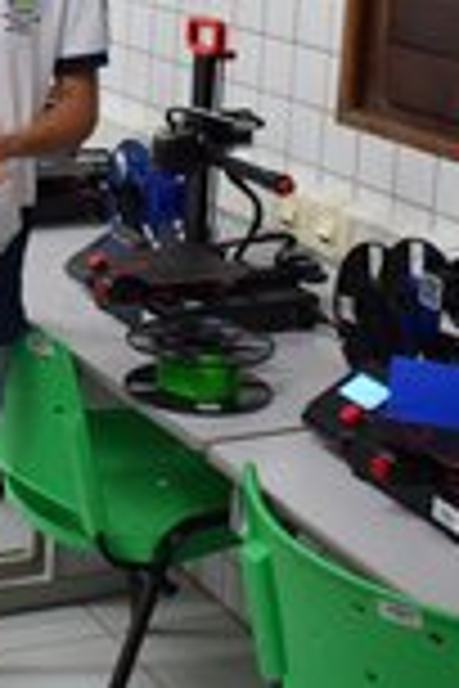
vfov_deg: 23.7
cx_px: -130
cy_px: 108
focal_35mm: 84
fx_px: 1606
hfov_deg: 15.5
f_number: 4
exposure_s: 1/60
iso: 720
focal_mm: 22
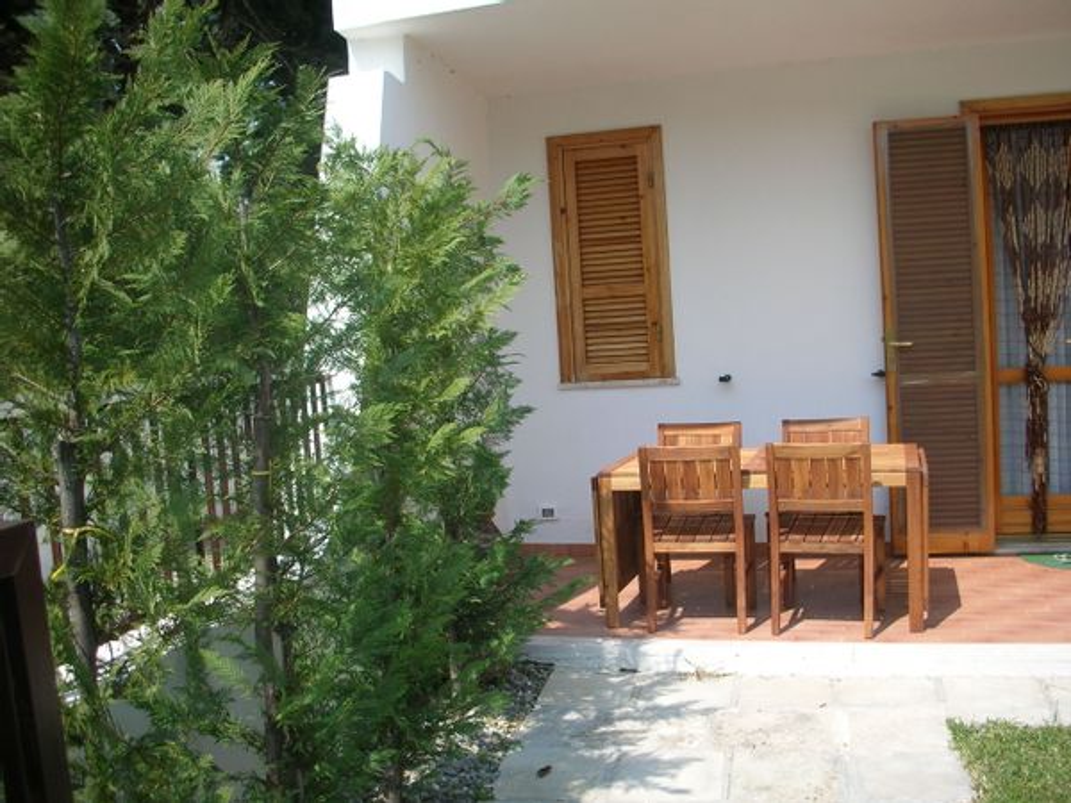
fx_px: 1083
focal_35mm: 35
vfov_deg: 40.7
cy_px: 402
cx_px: 536
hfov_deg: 52.6
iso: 50
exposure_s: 1/67
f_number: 8.5
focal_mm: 5.8
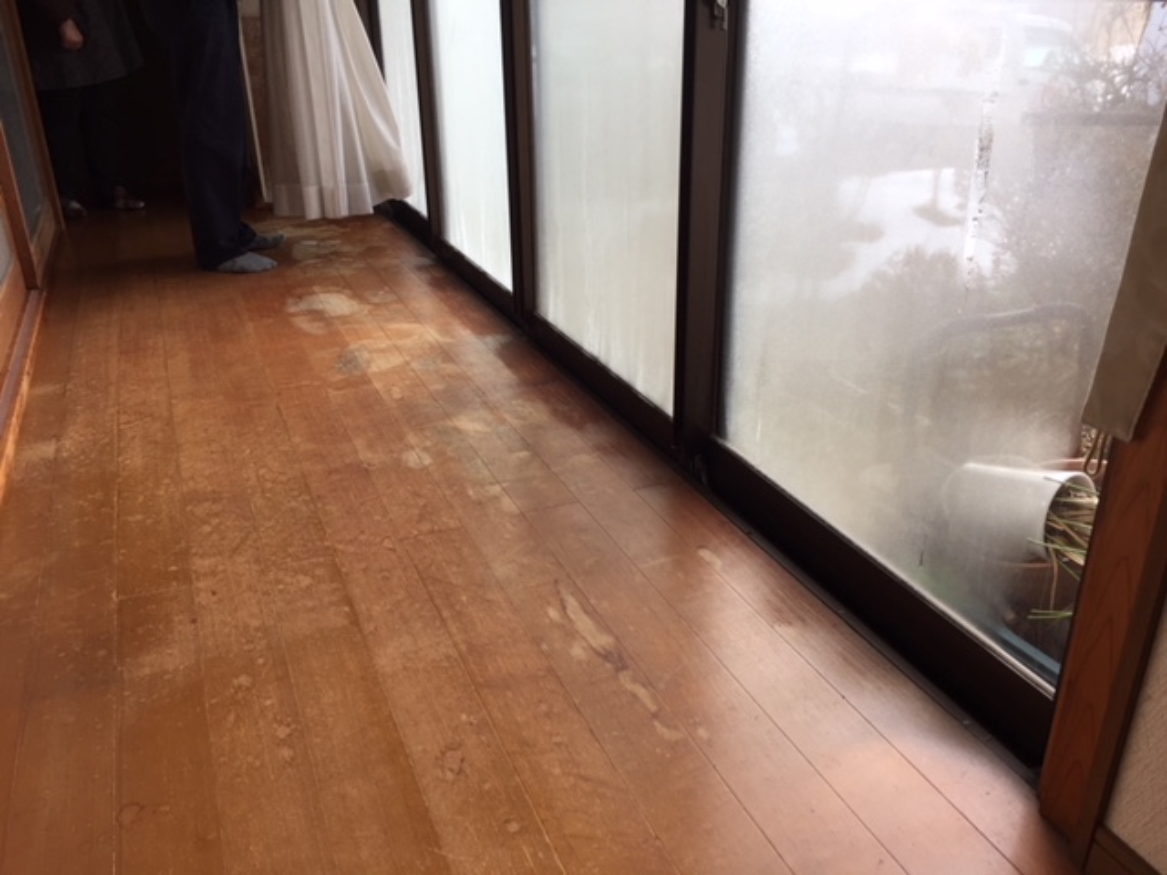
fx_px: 978
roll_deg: +0.4
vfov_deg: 48.2
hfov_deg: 61.7
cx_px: 584
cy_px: 438
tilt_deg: -24.4
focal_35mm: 29
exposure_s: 1/120
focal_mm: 4.15
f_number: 2.2
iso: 32
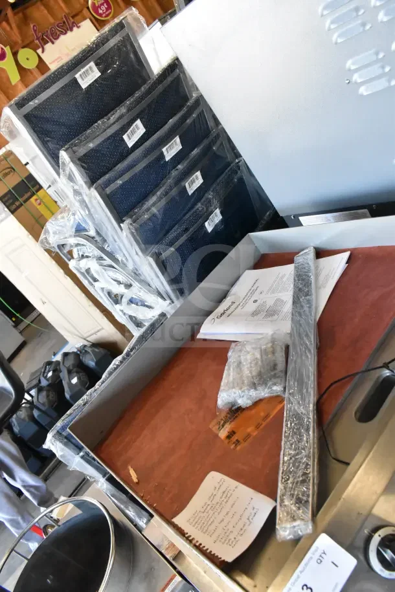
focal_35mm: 27
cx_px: 198
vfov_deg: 67.4
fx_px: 444
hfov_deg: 47.9
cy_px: 296
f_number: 7.1
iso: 6400
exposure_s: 1/200
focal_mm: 18
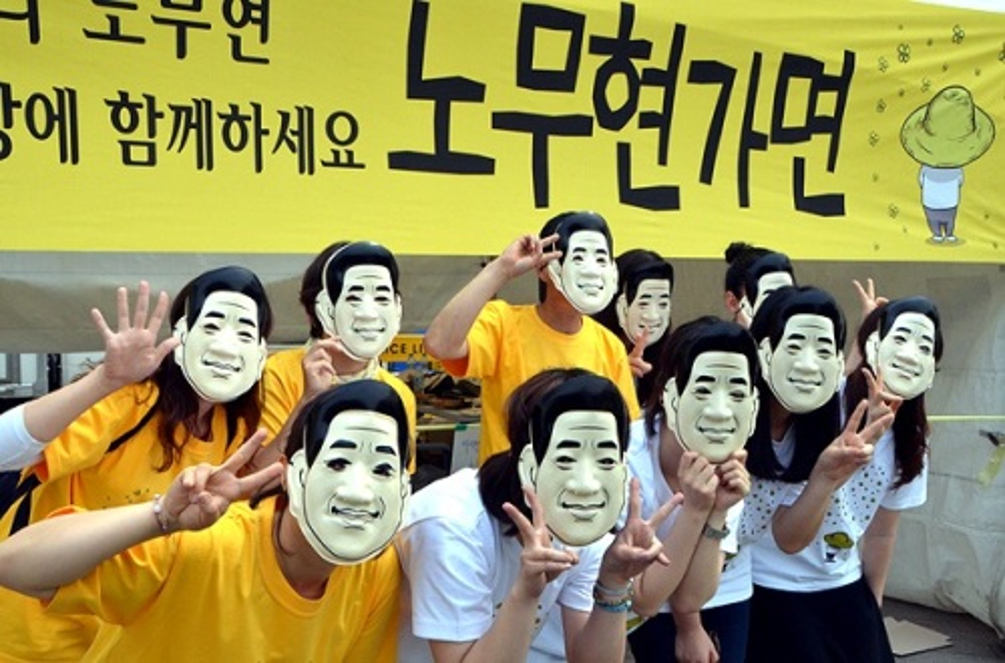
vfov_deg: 36.6
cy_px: 332
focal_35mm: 36
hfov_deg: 53.3
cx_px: 502
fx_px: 1002
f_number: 13
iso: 800
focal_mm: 24
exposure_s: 1/640
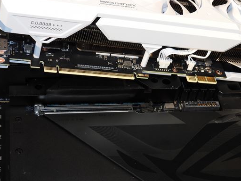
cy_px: 93
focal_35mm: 80
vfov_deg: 18.4
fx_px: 557
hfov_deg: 24.4
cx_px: 145
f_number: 3.2
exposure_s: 1/30
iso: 140
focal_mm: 7.1
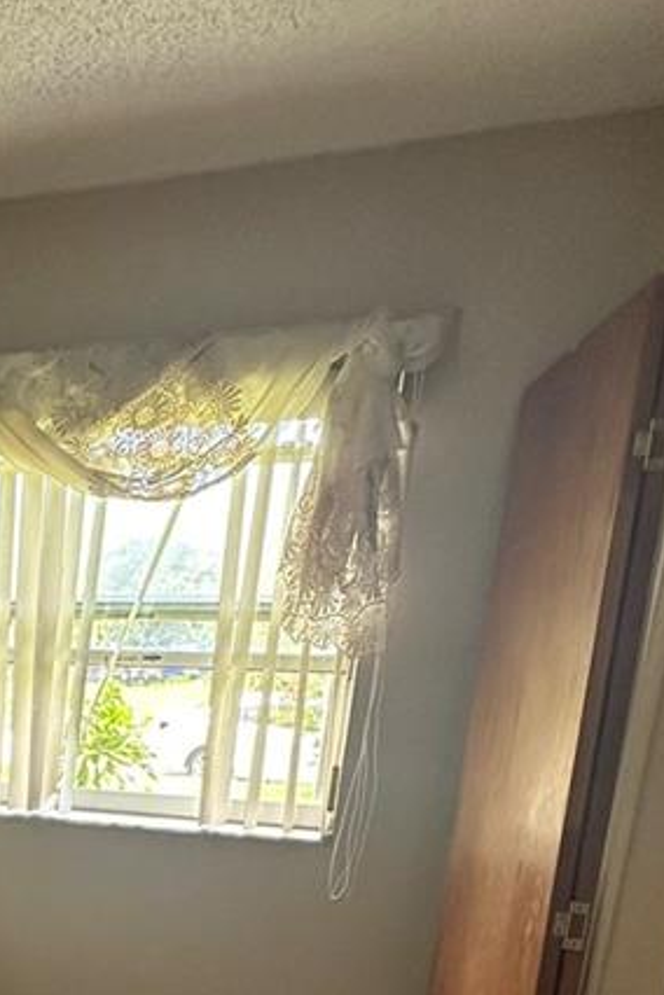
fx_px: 1134
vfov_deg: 42.4
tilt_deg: -14.8
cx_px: -168
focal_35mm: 41
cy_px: 941
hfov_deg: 27.8
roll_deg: -2.8
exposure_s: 1/99
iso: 160
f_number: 2.2
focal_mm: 2.22
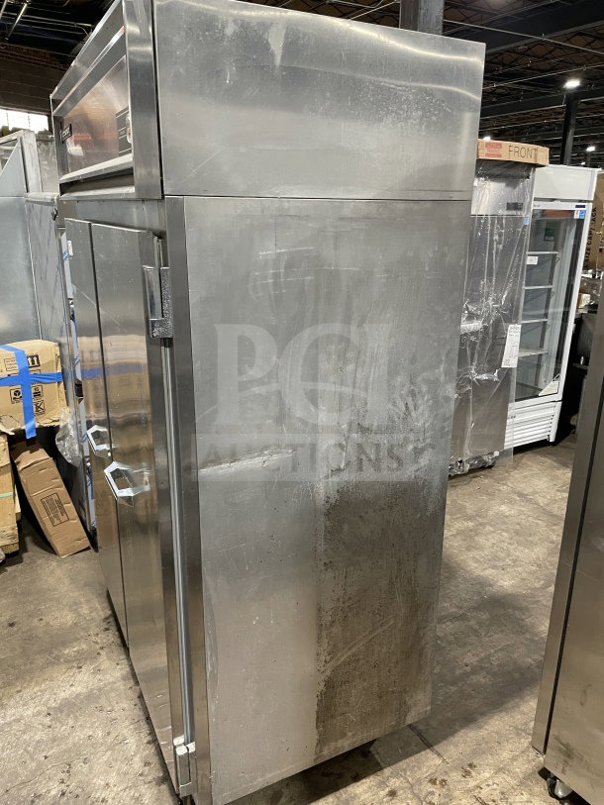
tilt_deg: -14.6
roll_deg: +0.2
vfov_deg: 67.3
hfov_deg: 53.1
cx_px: 302
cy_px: 402
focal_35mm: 26
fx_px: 605
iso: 250
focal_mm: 4.2
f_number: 1.6
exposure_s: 1/60
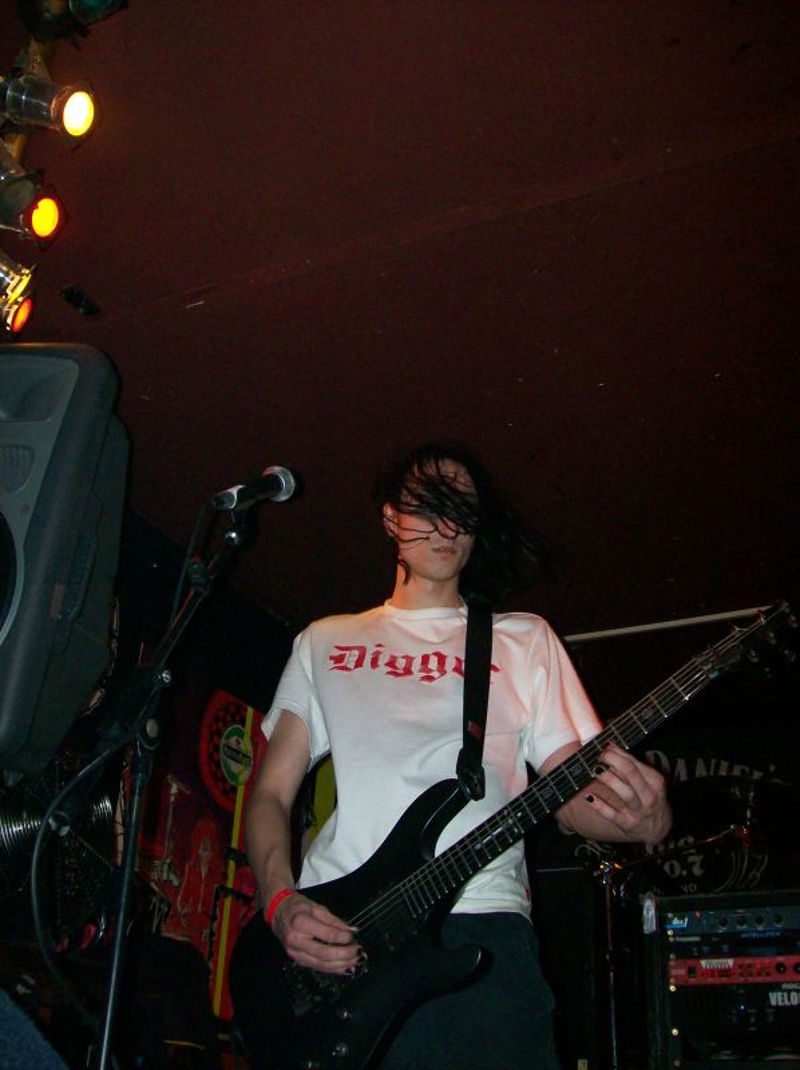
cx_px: 400
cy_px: 535
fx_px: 1112
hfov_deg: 39.6
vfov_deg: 51.4
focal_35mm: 36
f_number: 2.7
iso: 140
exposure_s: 1/64
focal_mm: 6
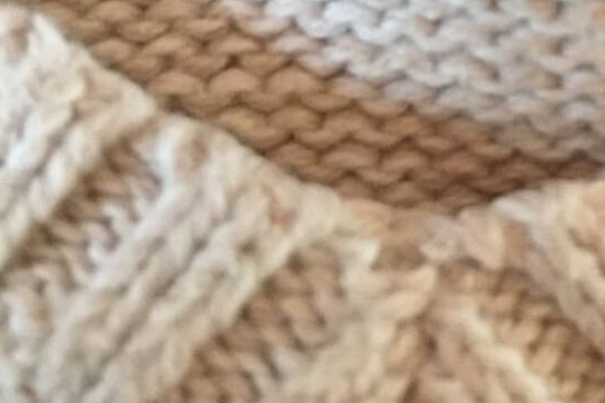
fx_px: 1244
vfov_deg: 17.5
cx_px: 553
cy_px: -96
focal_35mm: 74
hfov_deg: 26.4
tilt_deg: -70.2
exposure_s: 1/8
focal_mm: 4.15
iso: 200
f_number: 2.2
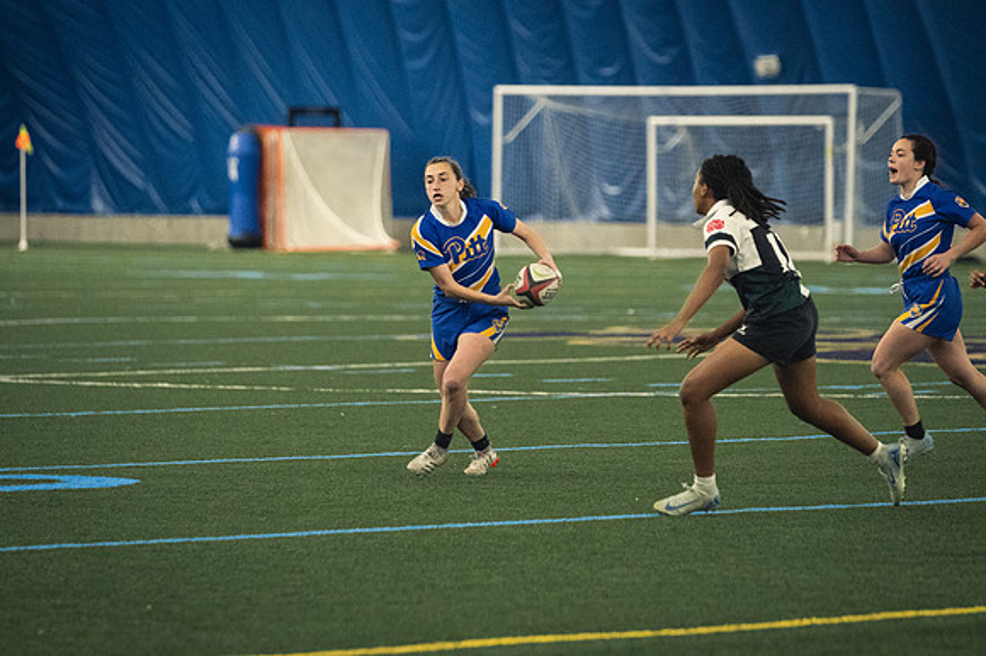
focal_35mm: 255
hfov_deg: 8.1
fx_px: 6980
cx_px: 493
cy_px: 328
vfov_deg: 5.4
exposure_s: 1/500
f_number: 2.8
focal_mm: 170
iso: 8000
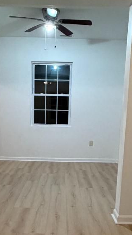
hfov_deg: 28.3
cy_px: 166
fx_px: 261
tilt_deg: -11.6
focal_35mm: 42
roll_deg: -1.2
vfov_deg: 47.2
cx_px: 55
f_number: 2.2
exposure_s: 1/60
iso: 400
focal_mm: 2.22
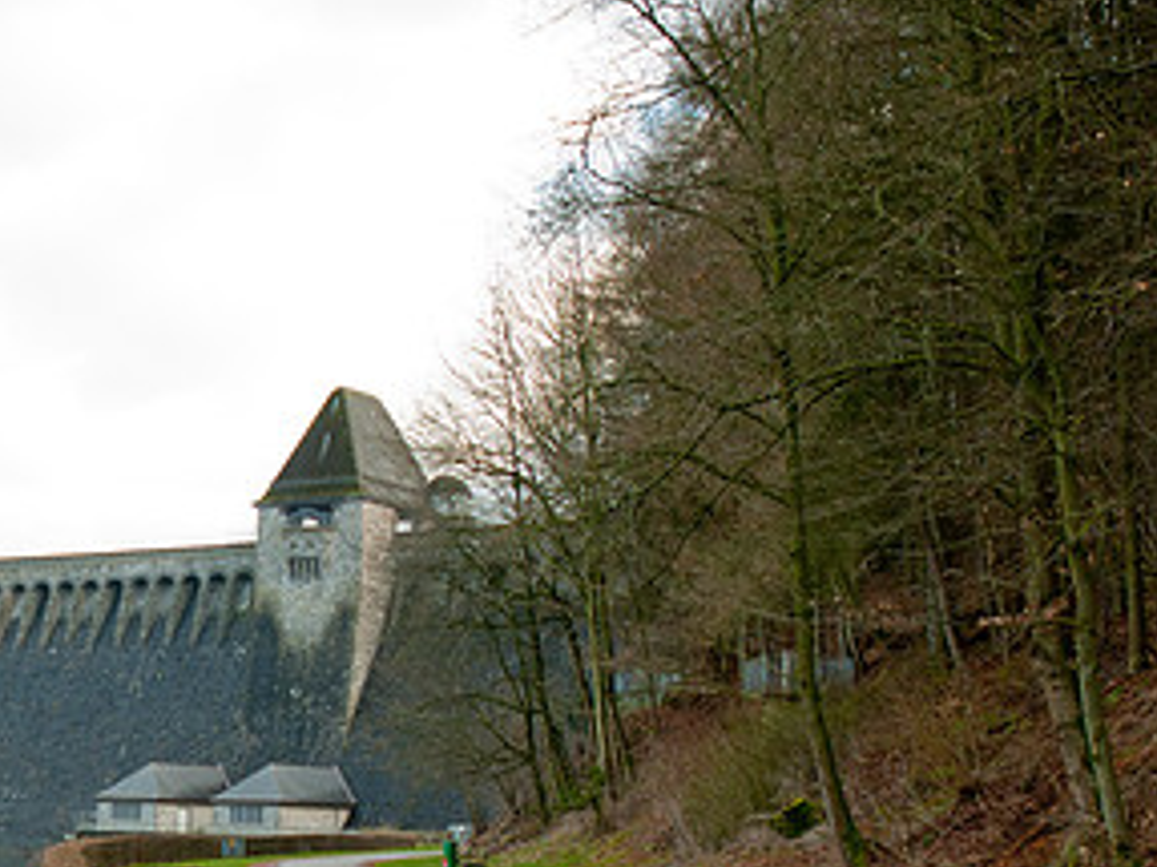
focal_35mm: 70
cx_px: -4
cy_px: 774
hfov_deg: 26.3
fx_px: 2339
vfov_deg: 20.6
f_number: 3.8
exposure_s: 1/80
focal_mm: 24
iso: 200
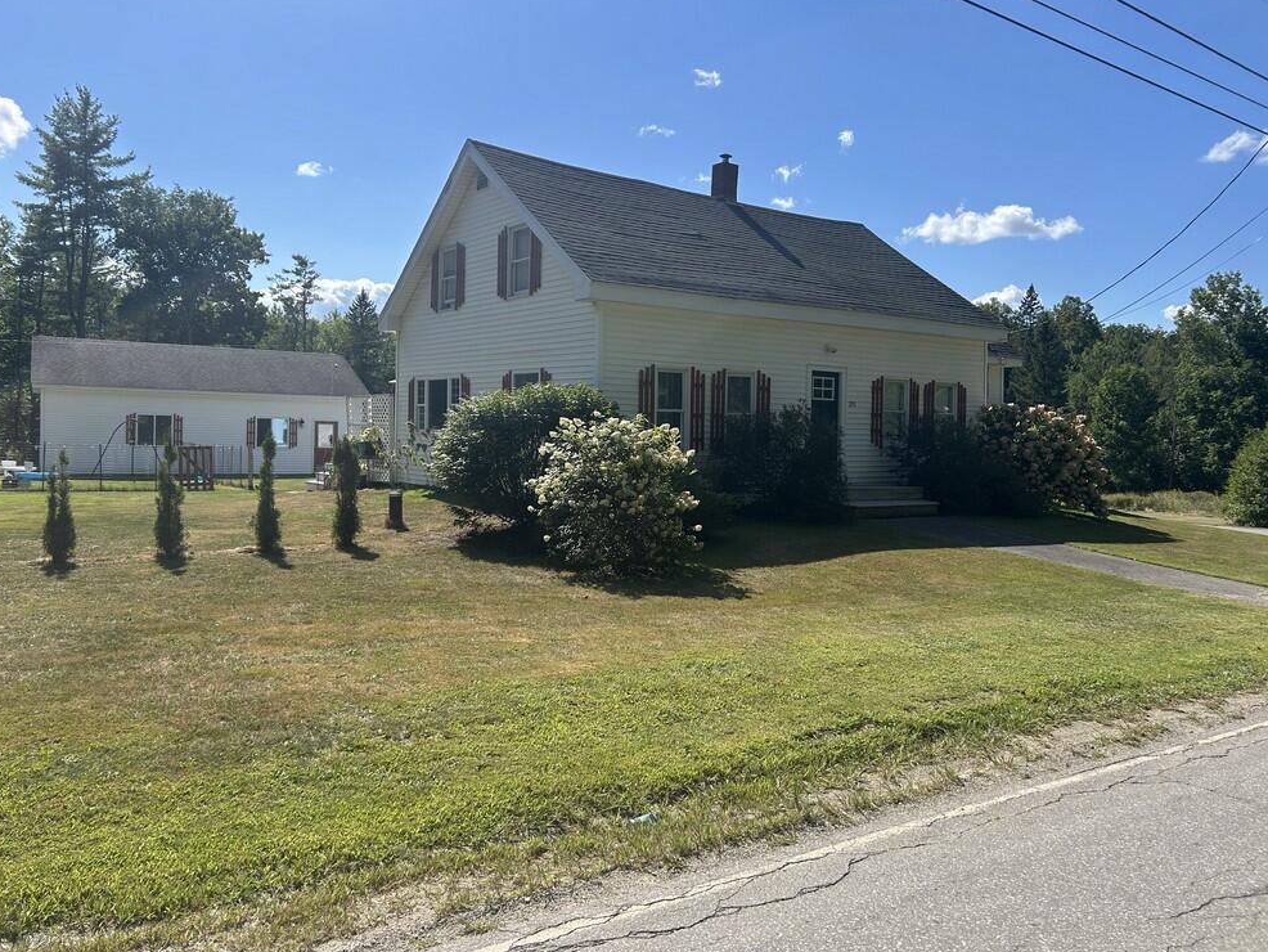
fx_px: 989
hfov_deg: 65.3
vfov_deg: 51.4
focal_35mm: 27
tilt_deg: -0.7
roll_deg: -1.8
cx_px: 621
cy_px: 464
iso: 50
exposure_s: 1/4274
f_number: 1.5
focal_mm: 5.7
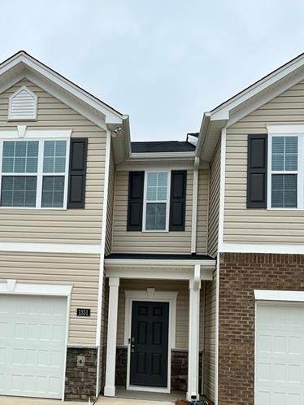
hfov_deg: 38.0
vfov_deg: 48.5
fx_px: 433
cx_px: 85
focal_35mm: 37
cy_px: 295
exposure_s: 1/2070
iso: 80
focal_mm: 6.86
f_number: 1.78
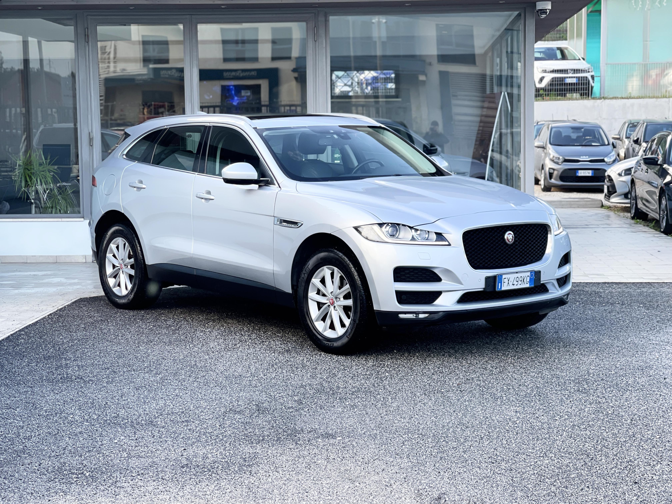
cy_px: 252
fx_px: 1242
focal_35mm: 64
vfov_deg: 22.9
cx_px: 336
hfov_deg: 30.3
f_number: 2.2
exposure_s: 1/121
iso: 32
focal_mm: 7.5
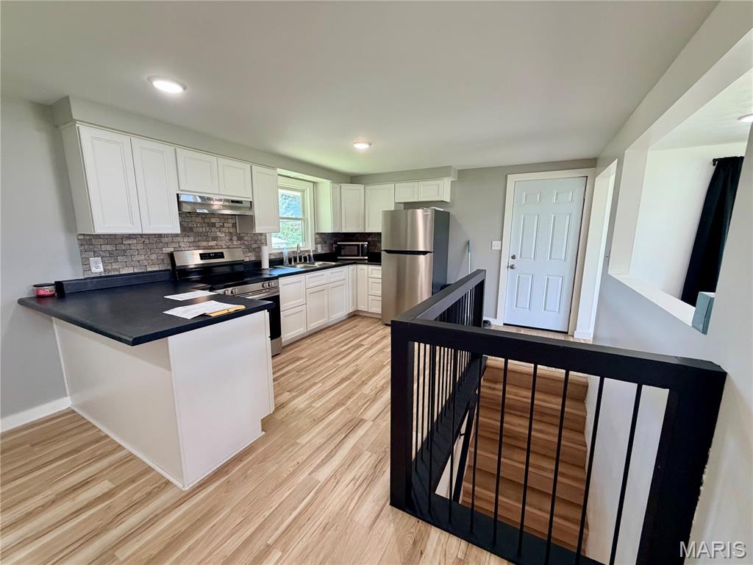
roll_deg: +0.4
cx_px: 376
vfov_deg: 85.7
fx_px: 305
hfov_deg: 102.1
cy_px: 282
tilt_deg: -9.8
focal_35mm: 14
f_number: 2.2
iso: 320
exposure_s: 1/120
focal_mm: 2.22
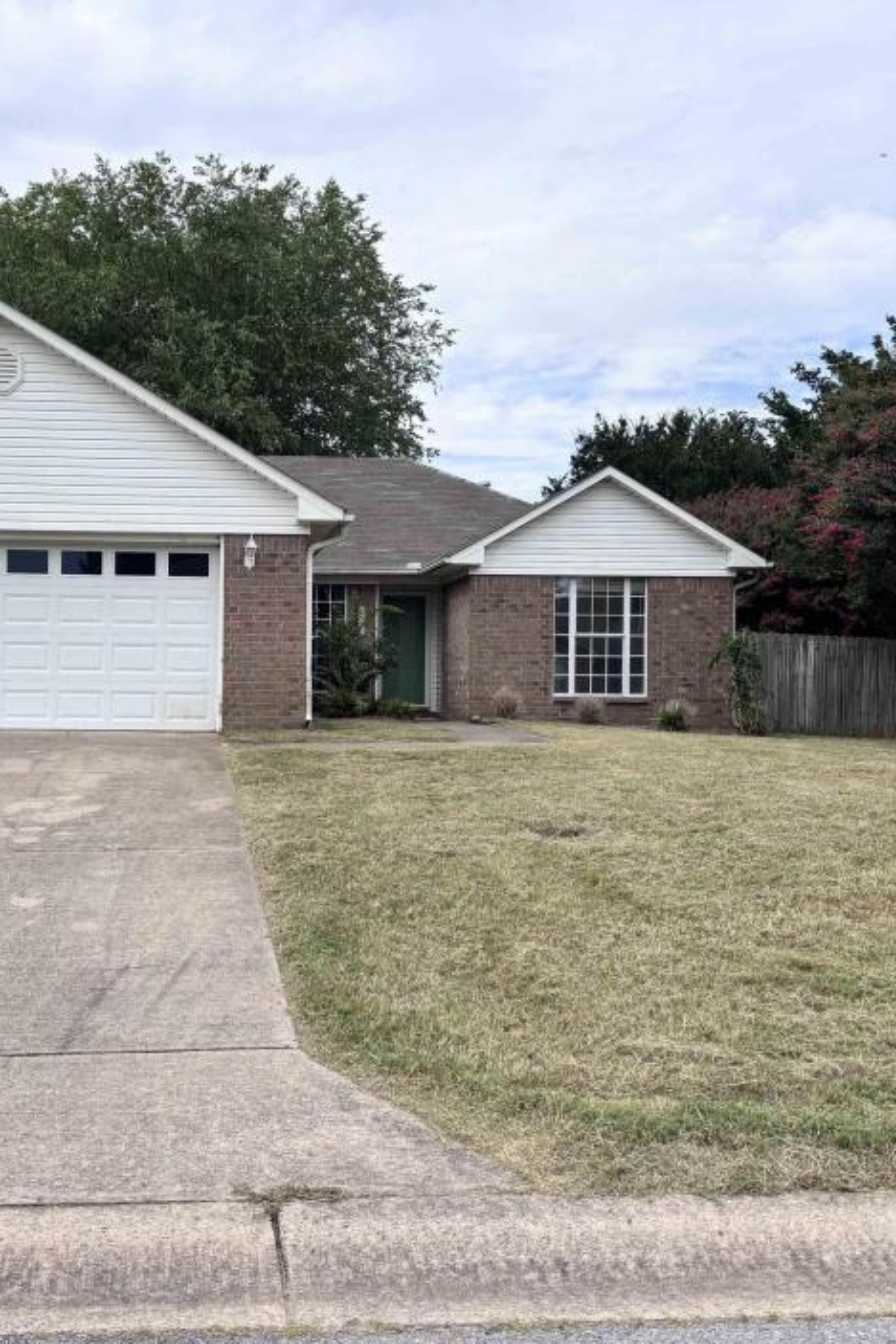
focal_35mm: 37
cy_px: 670
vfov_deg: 51.9
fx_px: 1381
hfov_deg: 35.2
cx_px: 226
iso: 50
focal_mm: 5.96
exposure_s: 1/2857
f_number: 1.6
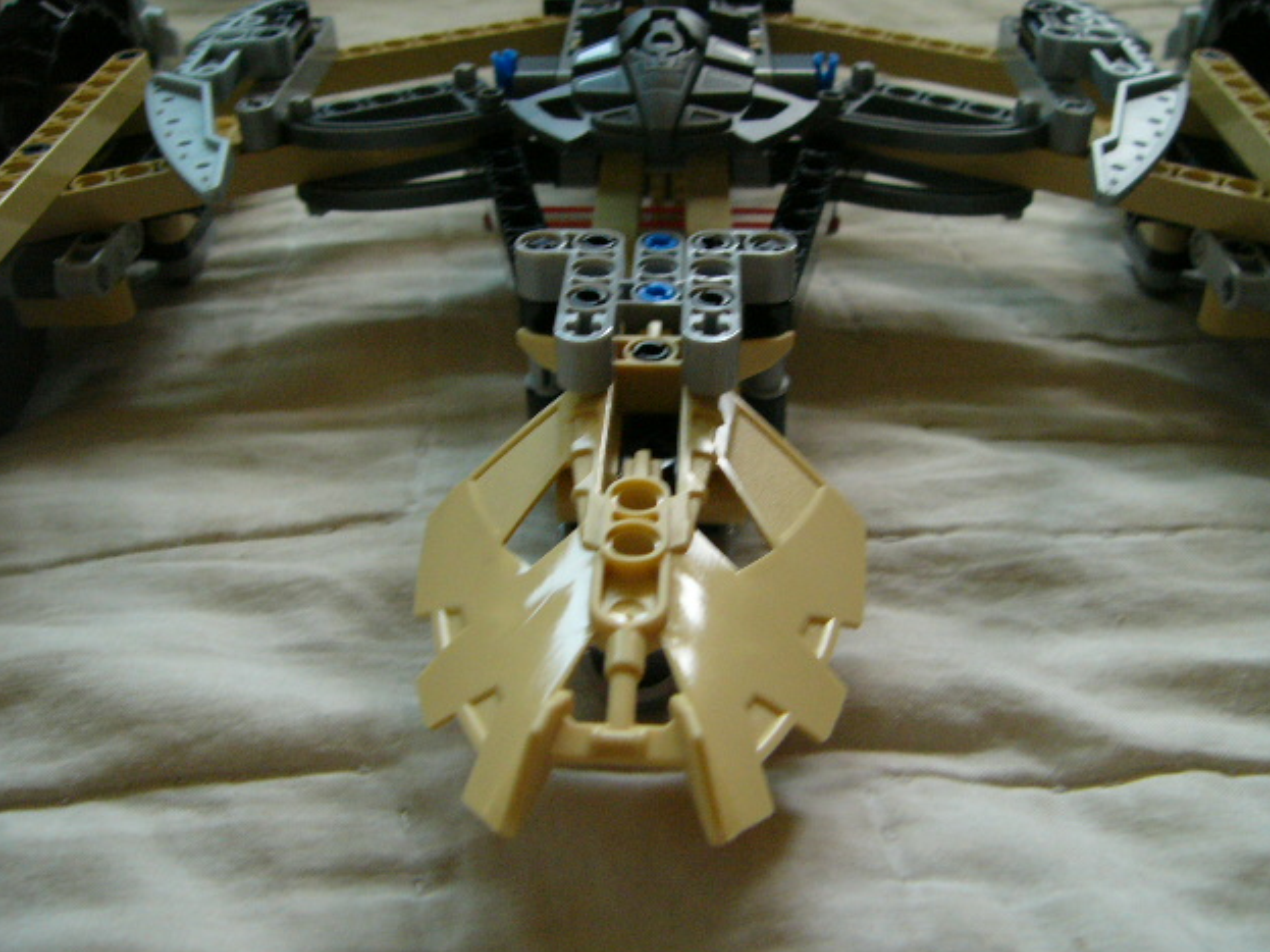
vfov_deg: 38.7
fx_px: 1357
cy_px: 473
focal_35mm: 37
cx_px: 642
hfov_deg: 50.1
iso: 200
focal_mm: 6
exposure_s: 1/40
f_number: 2.8
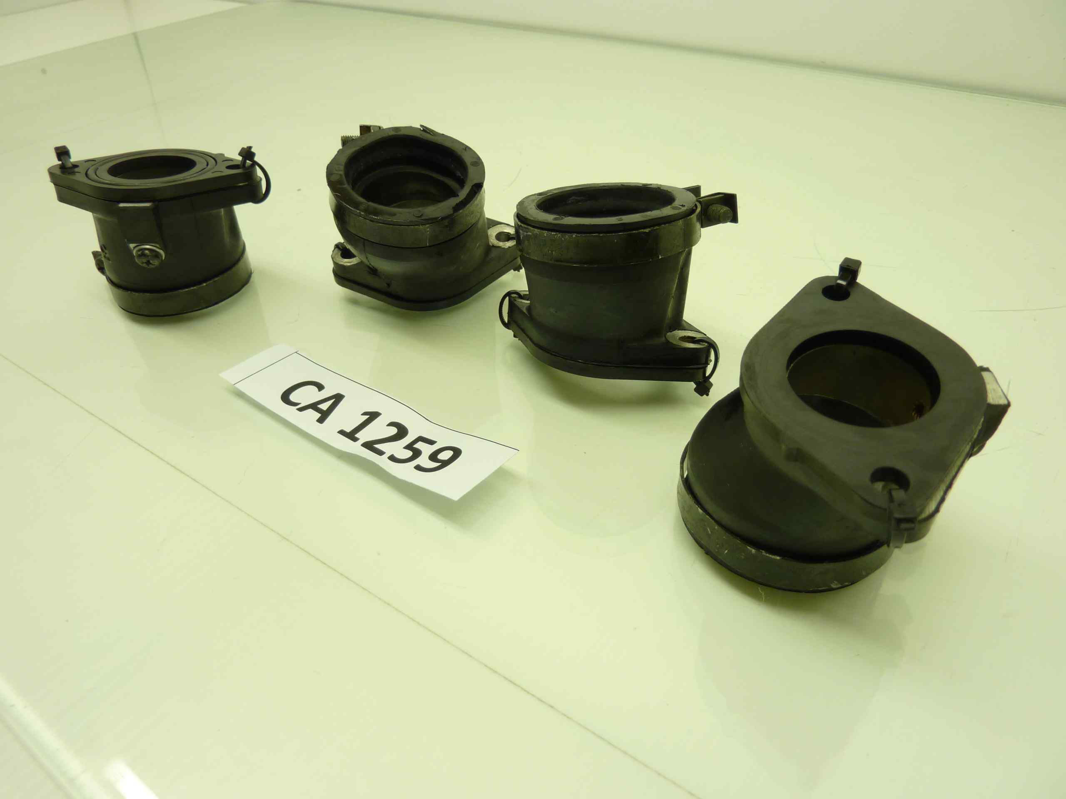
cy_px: 400
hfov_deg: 69.4
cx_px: 533
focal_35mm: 25
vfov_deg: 54.9
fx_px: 770
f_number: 3.3
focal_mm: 4.1
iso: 80
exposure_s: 1/25
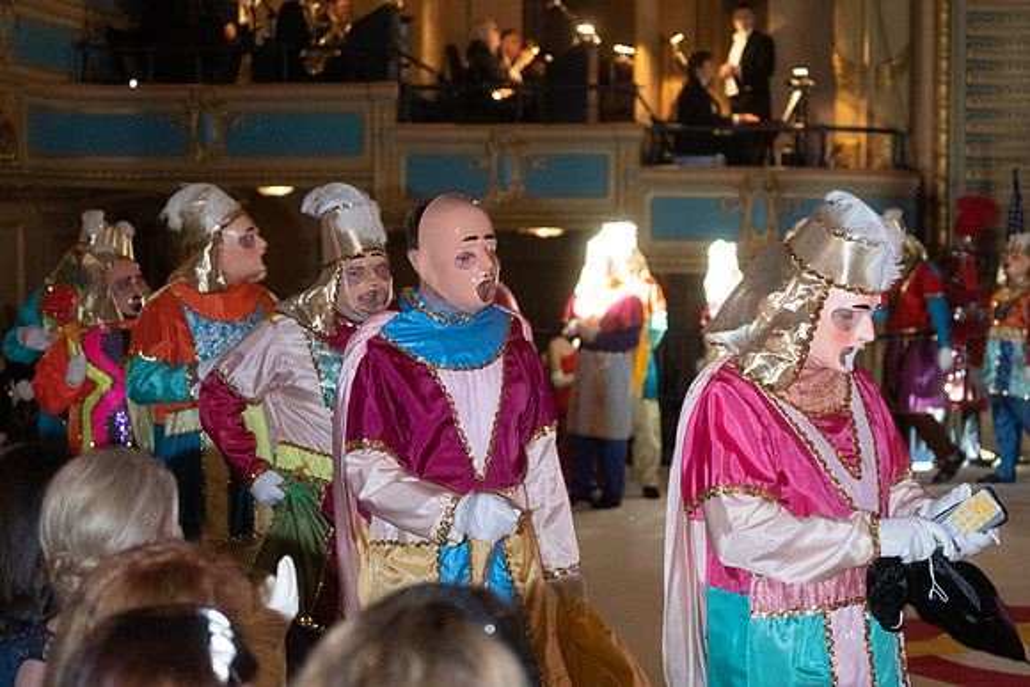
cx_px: 515
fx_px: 2003
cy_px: 344
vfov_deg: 19.5
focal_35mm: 70
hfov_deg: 28.8
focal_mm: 70
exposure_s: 1/60
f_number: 4
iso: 8000
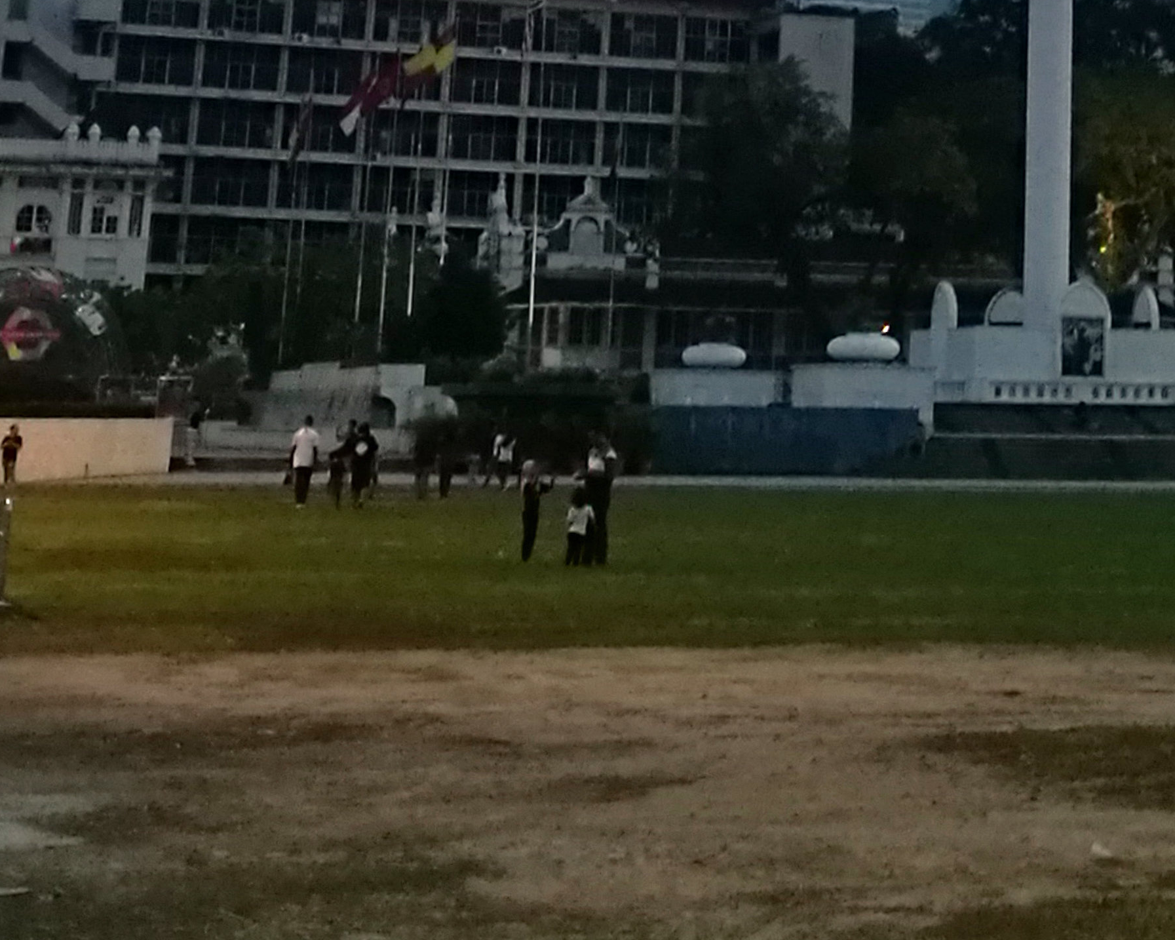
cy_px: -1033
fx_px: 3408
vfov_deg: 13.2
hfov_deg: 19.2
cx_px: 1096
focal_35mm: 98
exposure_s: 1/33.3
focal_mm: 4.5
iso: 320
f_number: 2.2
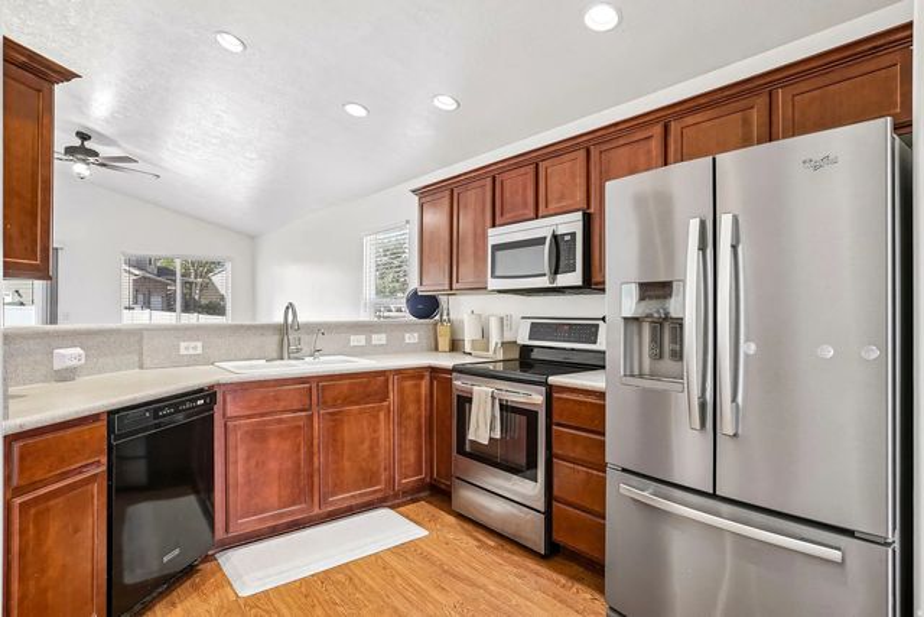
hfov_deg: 86.9
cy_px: 308
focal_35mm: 19
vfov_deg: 64.6
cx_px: 462
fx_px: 488
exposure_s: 1/25
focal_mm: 19
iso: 400
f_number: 8
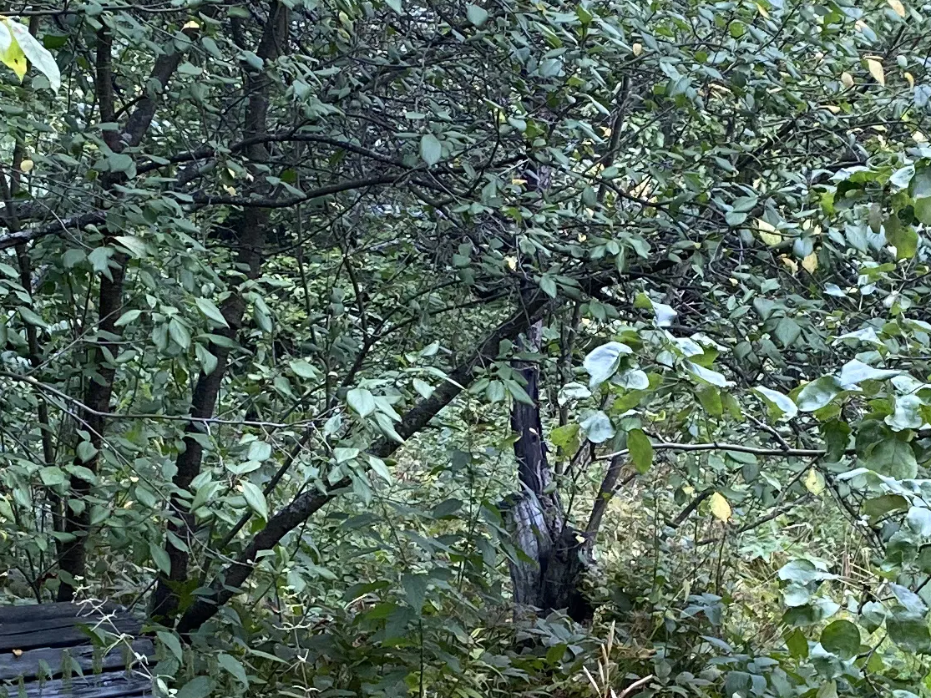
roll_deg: -0.9
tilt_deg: -5.4
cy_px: 595
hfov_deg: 20.9
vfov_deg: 15.6
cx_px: 506
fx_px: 2528
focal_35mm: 94
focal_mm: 4.25
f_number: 1.8
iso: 100
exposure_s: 1/121
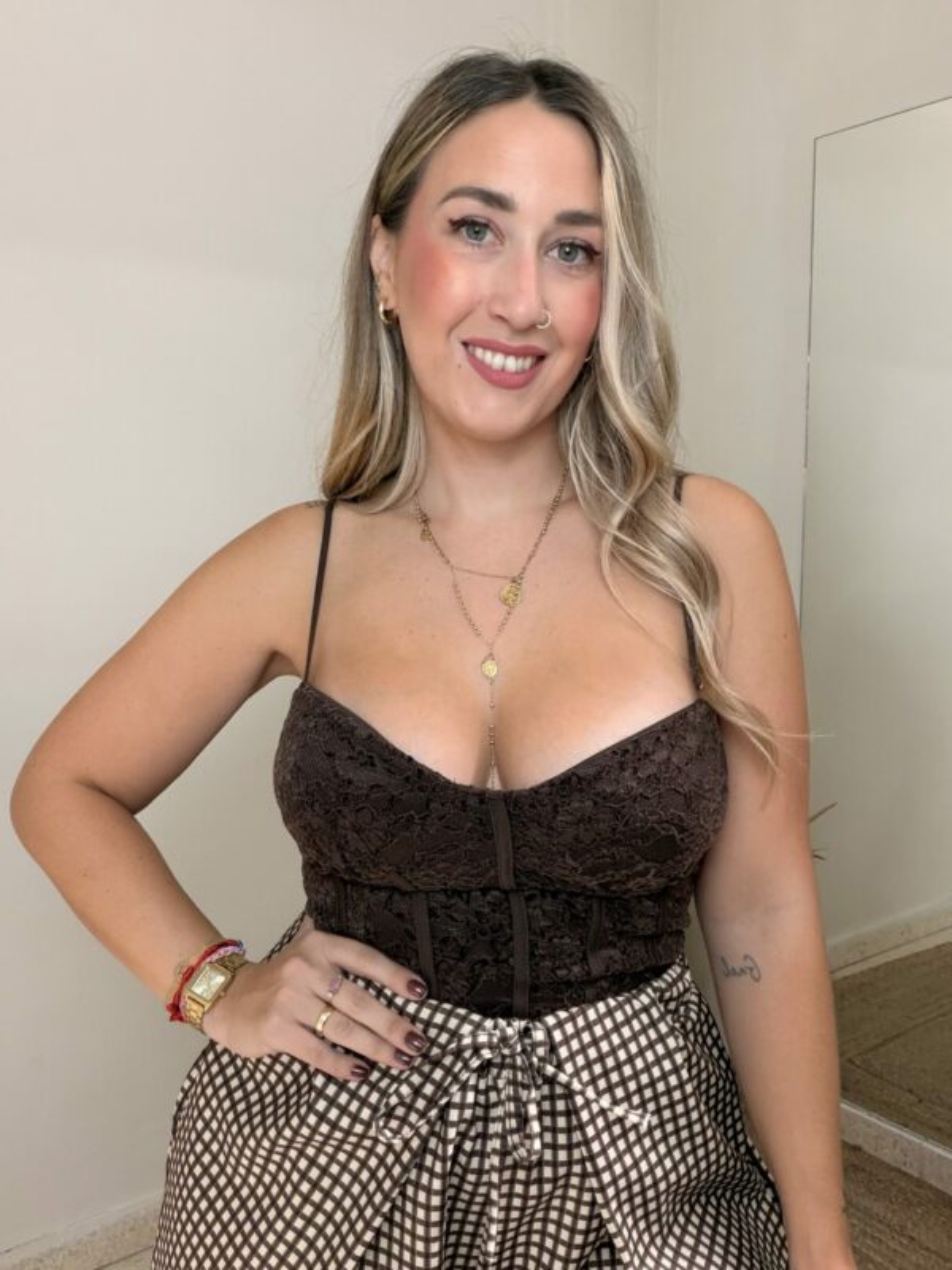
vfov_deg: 60.0
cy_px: 635
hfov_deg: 46.8
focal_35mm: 30
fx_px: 1100
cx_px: 476
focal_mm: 2.71
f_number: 1.9
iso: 80
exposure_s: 1/66
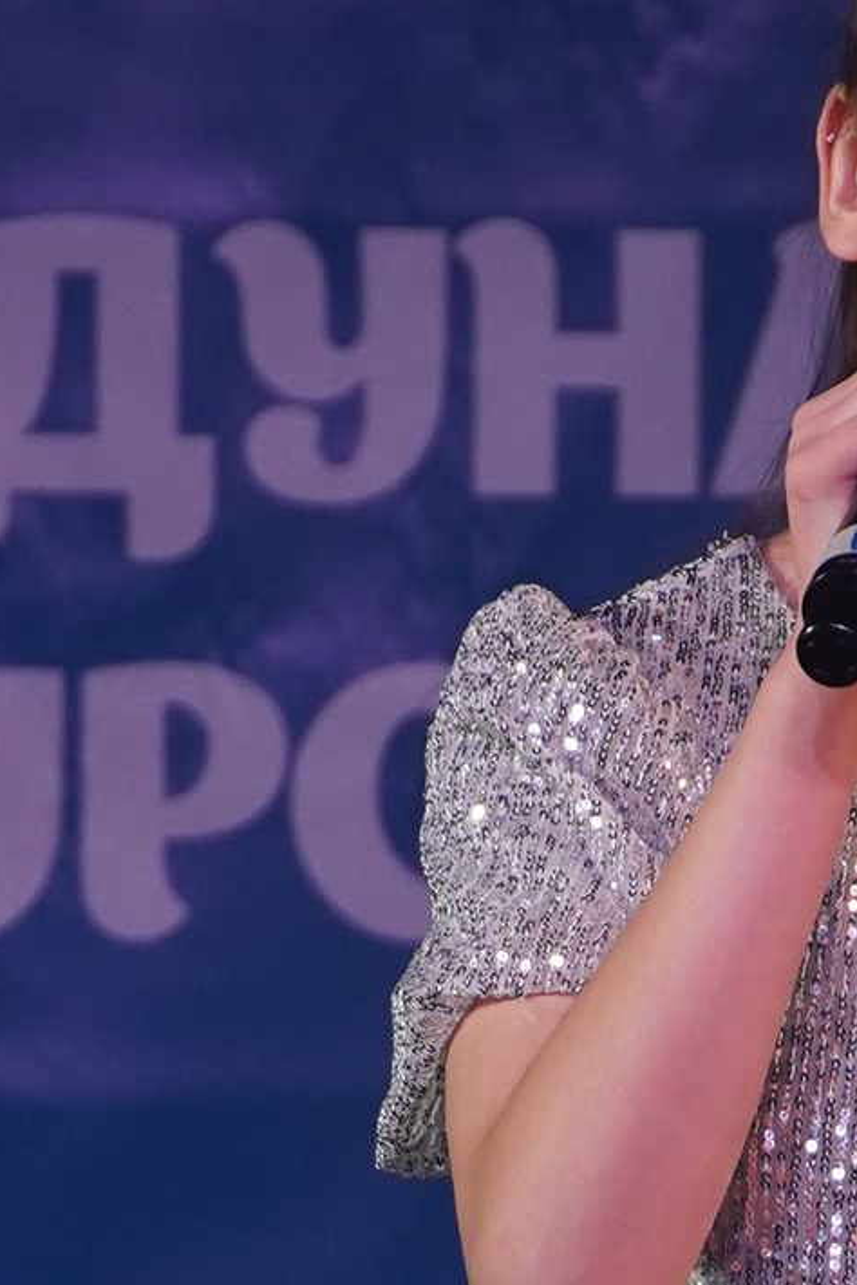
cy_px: 1921
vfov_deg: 1.8
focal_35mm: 1155
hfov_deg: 1.2
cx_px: 685
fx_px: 41240
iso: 1600
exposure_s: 1/250
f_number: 5.6
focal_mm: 214
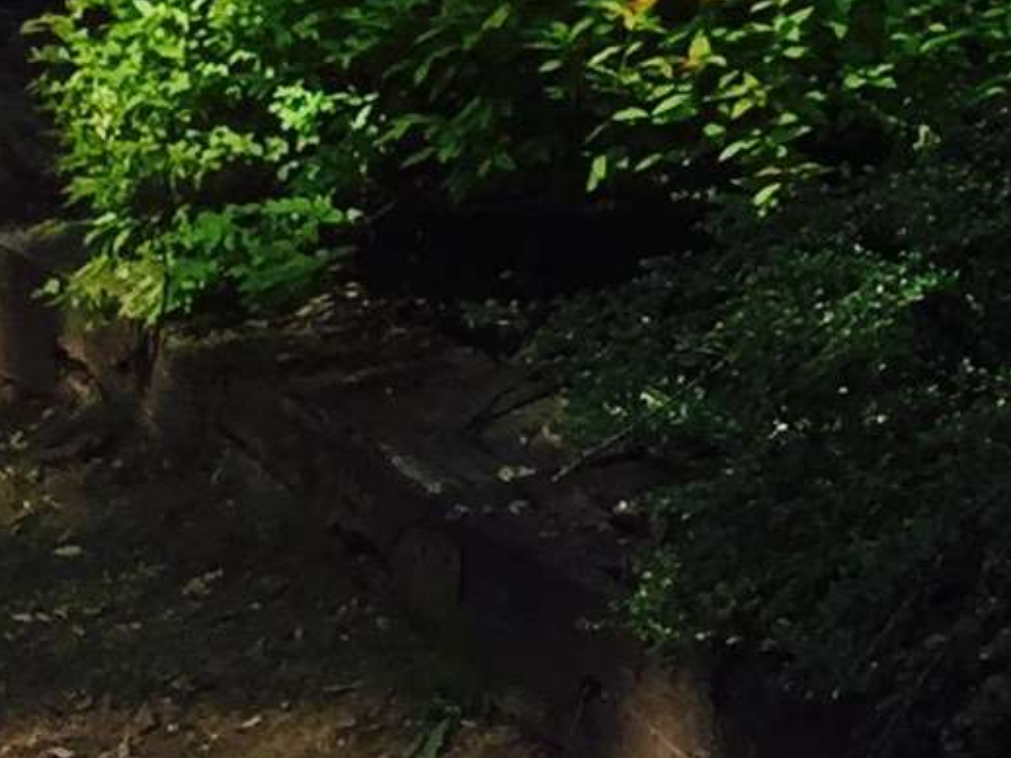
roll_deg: -1.7
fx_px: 5021
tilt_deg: +6.0
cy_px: -1360
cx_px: 2928
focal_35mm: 172
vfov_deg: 7.7
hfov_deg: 9.4
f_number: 2.2
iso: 32
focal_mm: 4.15
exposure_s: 1/628
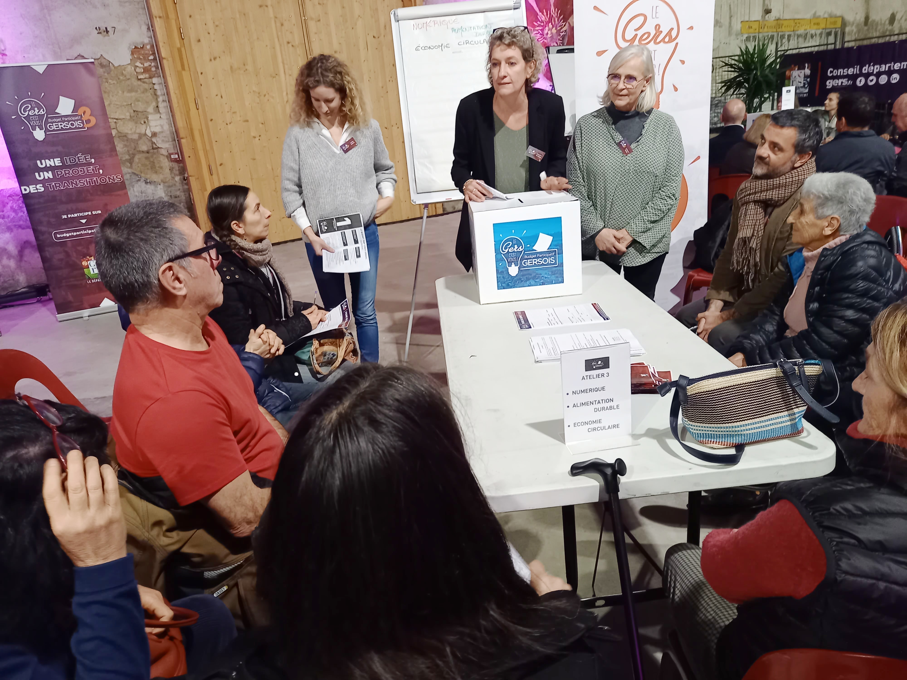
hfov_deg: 69.4
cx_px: 454
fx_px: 655
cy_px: 340
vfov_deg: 54.9
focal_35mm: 25
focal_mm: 4.6
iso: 400
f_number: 2
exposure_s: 1/33
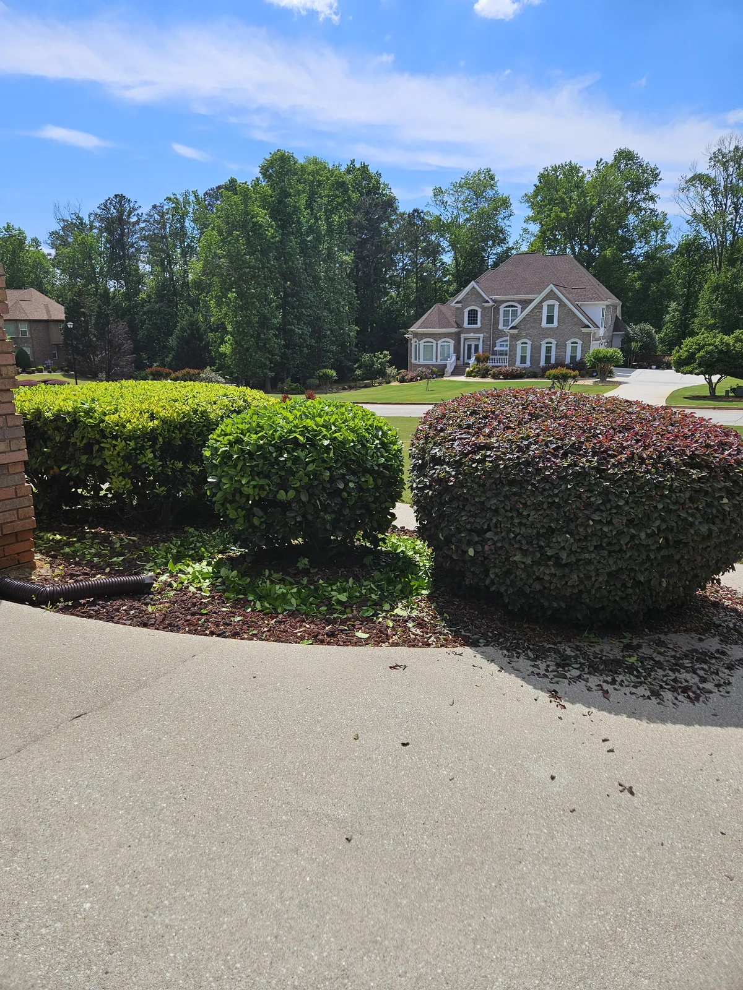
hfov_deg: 58.9
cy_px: 495
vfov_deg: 73.9
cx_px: 372
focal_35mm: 23
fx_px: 658
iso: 25
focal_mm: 5.4
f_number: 1.8
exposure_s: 1/2308
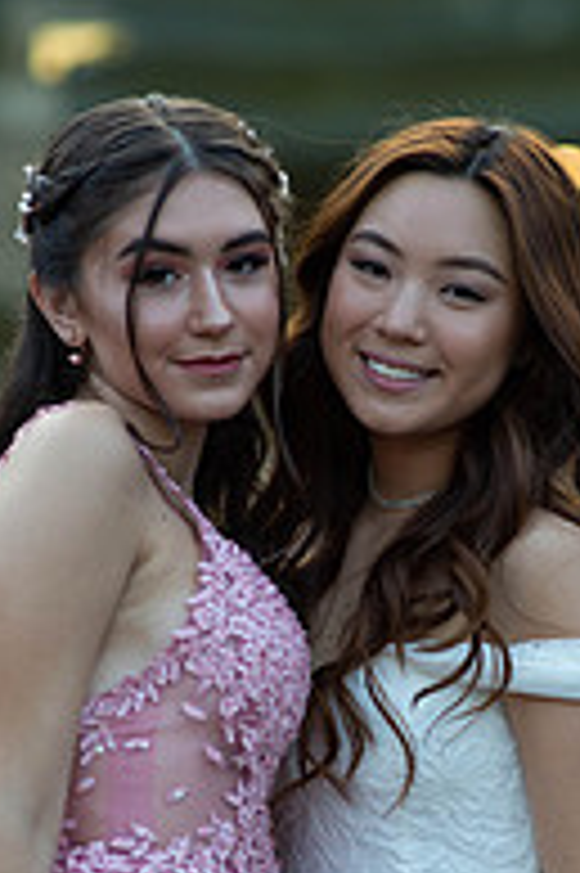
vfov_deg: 10.4
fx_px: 4769
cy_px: 675
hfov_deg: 7.0
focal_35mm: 197
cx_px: 335
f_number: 2
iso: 250
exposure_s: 1/1000
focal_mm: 85
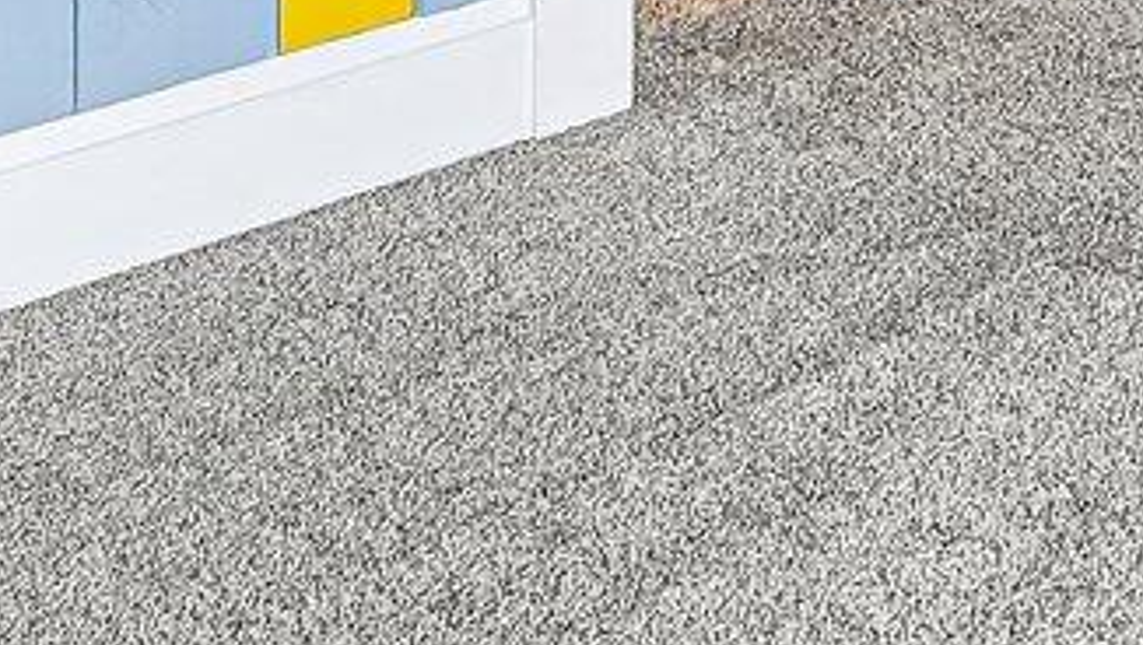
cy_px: -913
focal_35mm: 92
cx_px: 1132
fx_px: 2791
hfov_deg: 22.3
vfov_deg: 11.1
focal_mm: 14
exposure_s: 1/10
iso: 400
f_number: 4.8
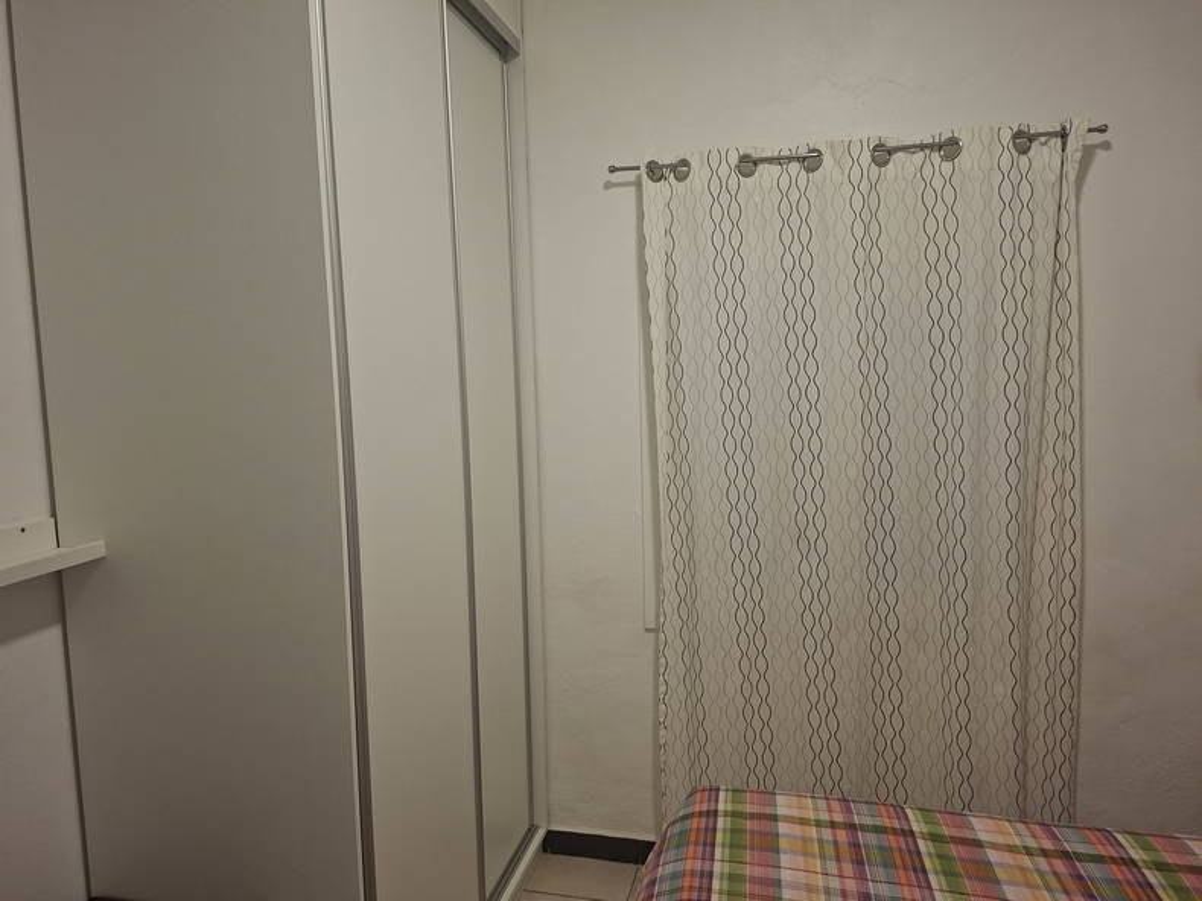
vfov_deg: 58.9
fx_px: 798
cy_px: 450
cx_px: 601
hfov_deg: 73.9
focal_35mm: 23
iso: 250
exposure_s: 1/100
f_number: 1.8
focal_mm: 5.54
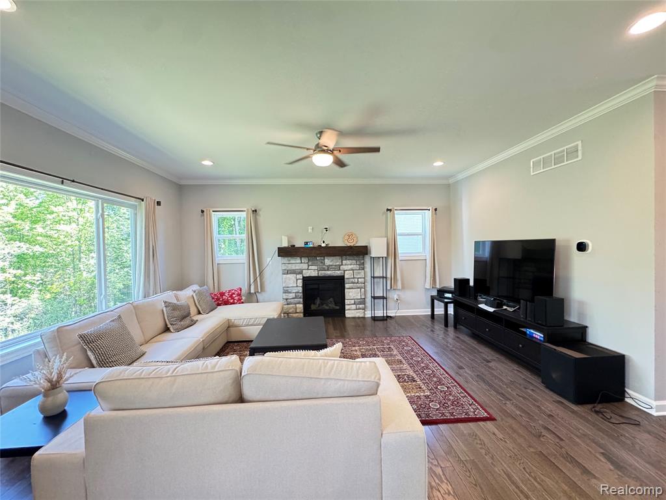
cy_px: 250
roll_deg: -0.2
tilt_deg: -0.8
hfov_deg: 102.1
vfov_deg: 85.7
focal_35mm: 14
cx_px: 333
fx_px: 269
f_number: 2.2
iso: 500
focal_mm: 2.22
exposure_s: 1/60
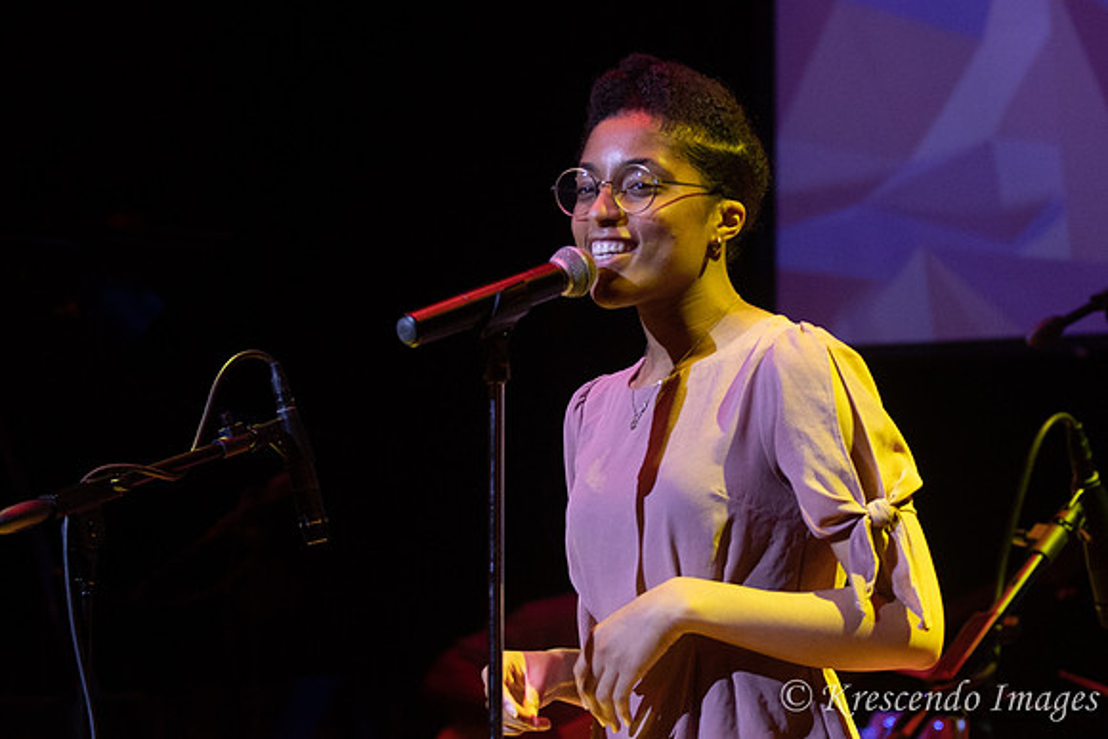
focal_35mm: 122
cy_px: 310
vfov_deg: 11.2
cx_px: 644
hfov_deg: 16.8
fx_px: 3756
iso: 1600
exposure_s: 1/200
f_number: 2.8
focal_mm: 70
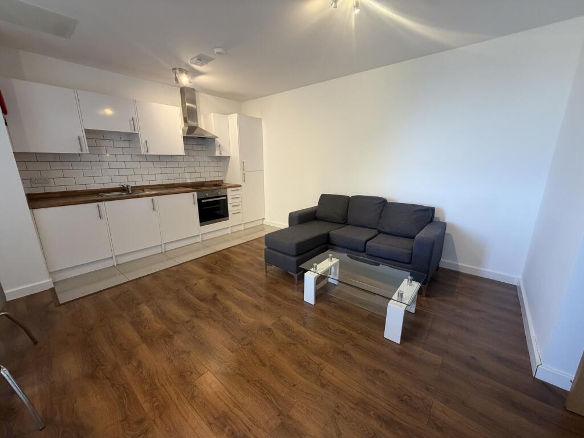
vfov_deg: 85.7
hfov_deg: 102.1
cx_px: 292
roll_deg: -0.6
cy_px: 219
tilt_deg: -13.9
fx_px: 236
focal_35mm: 14
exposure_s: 1/100
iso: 320
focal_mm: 2.22
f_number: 2.2
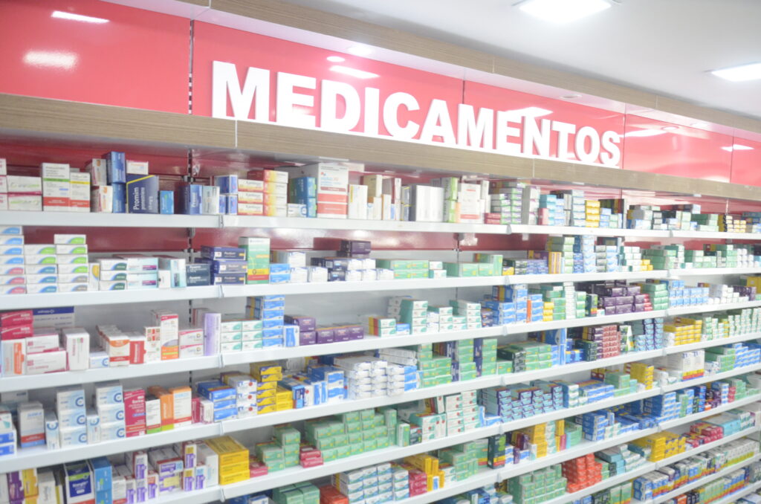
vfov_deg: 47.7
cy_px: 252
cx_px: 380
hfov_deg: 67.5
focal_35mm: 27
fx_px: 570
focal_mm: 18
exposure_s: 1/200
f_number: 5.6
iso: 2500
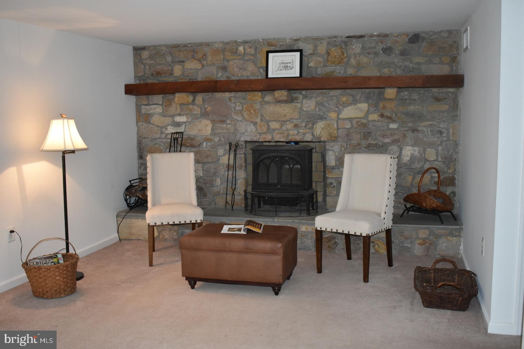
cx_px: 262
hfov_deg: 53.1
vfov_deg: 36.9
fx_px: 524
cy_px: 174
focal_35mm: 36
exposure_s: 1/125
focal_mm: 24
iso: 1250
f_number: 3.8
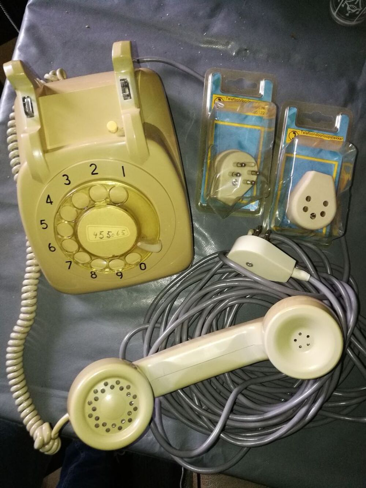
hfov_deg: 51.4
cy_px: 244
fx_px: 381
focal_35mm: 27
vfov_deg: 65.3
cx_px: 183
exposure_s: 1/25
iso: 400
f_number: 2.2
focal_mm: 4.5
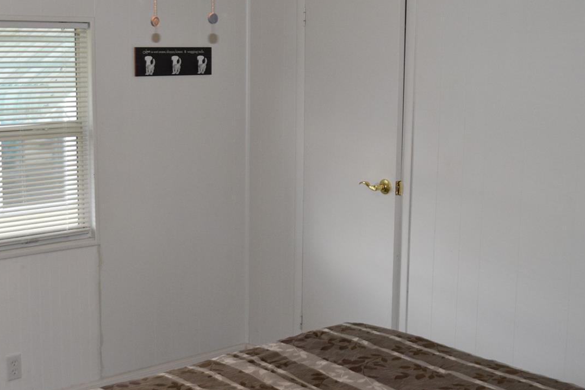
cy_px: 163
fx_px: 906
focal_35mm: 56
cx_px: 236
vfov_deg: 24.3
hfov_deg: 35.7
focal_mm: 25
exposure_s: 1/125
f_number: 5.6
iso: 800
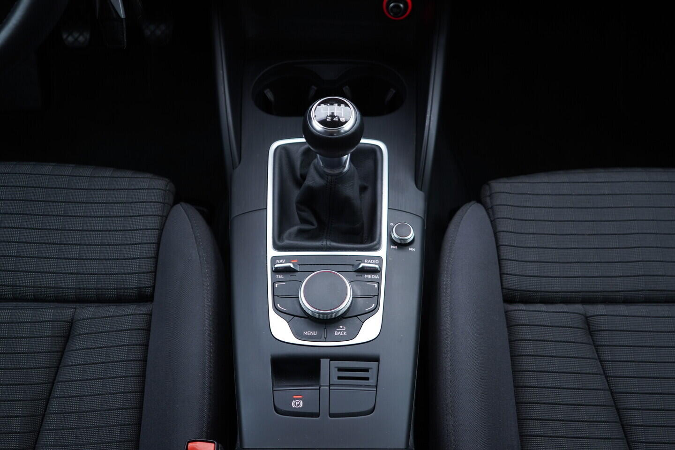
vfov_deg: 36.9
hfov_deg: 53.1
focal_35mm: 36
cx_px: 338
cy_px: 225
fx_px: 675
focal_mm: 24
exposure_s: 1/40
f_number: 2.8
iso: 250
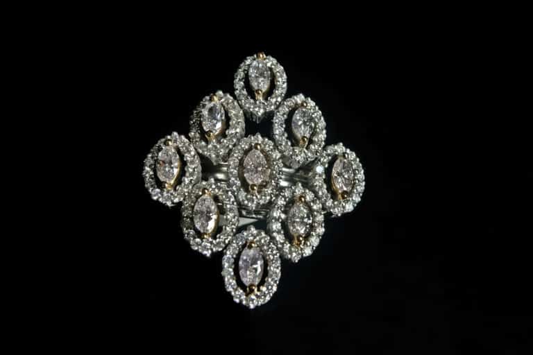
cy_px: 178
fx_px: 341
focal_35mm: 23
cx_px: 266
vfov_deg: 55.1
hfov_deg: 76.1
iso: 1600
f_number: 7.1
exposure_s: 1/15
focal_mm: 15
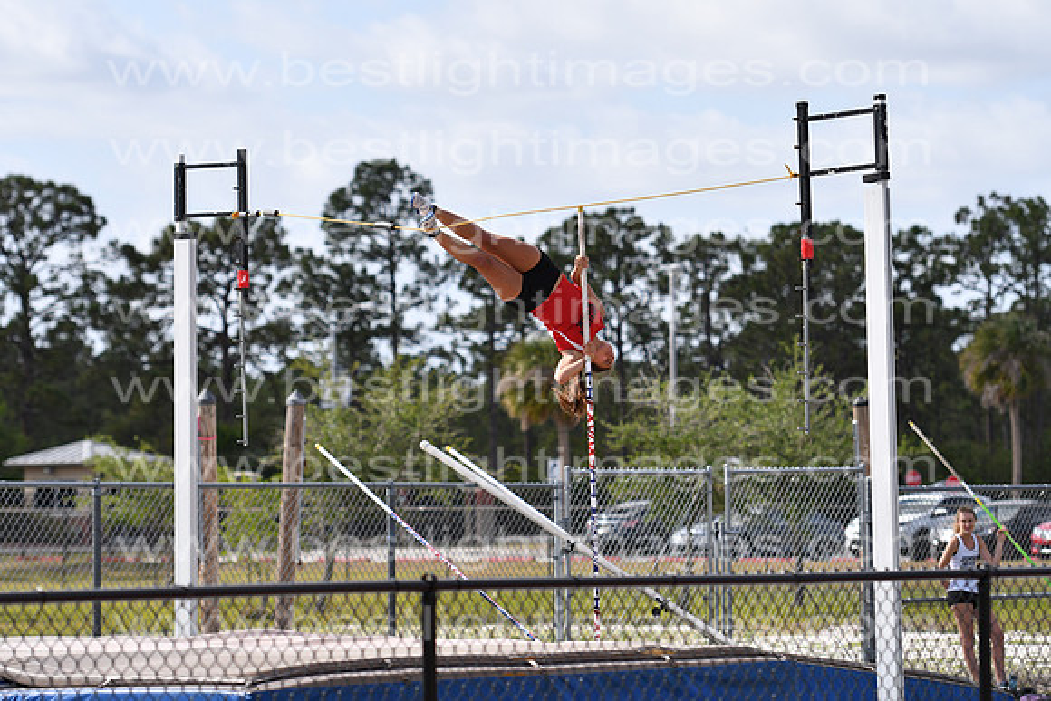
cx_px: 526
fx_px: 5256
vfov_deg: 7.6
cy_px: 350
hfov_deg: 11.4
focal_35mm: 180
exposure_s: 1/1250
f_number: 4
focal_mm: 120
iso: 100
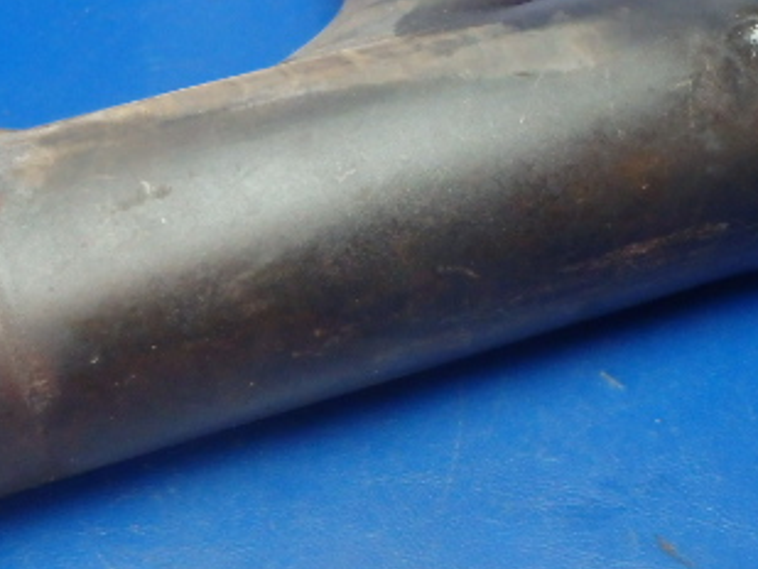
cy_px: 206
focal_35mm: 58
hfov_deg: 33.2
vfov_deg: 25.2
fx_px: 1271
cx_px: 402
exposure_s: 1/30
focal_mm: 5
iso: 800
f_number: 3.9
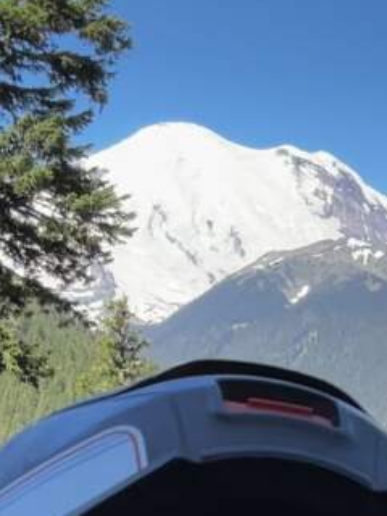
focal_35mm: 96
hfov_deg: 15.3
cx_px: 308
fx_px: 1431
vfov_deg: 18.0
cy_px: 795
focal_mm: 2.69
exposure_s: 1/525
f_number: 1.9
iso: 25
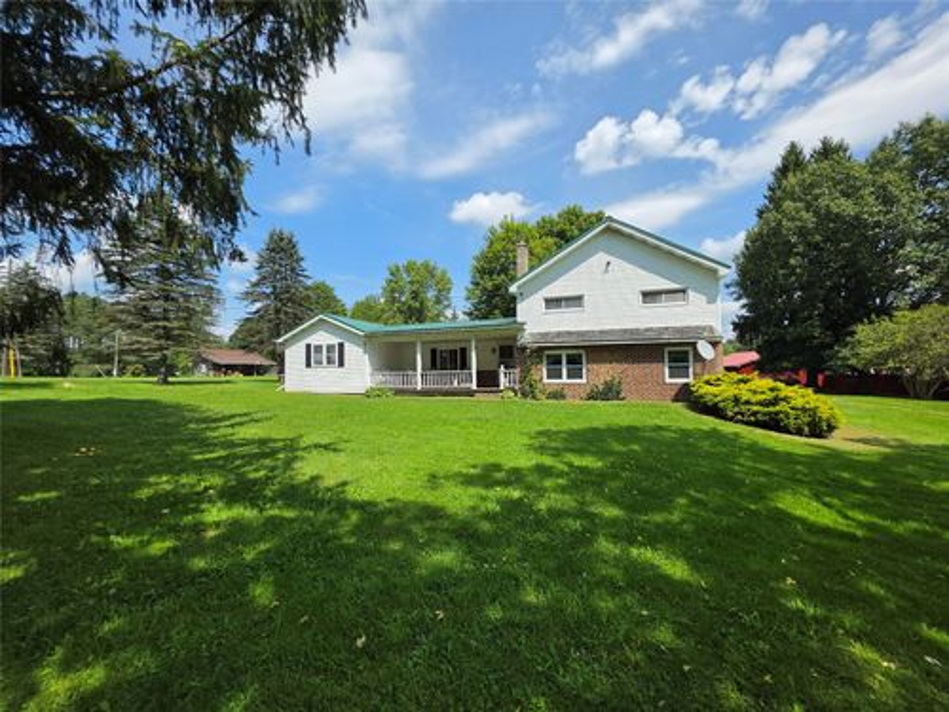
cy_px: 356
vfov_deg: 89.9
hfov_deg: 106.2
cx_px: 474
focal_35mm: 13
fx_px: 356
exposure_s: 1/1509
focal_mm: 2.2
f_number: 1.9
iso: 32
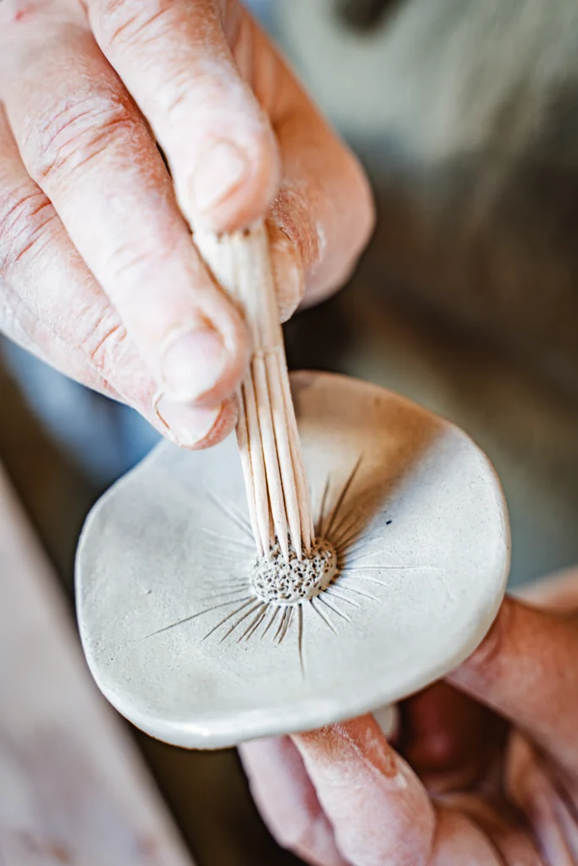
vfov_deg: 27.0
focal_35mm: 75
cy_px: 433
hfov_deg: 18.2
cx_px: 289
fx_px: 1805
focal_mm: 75
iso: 400
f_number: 4
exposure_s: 1/60
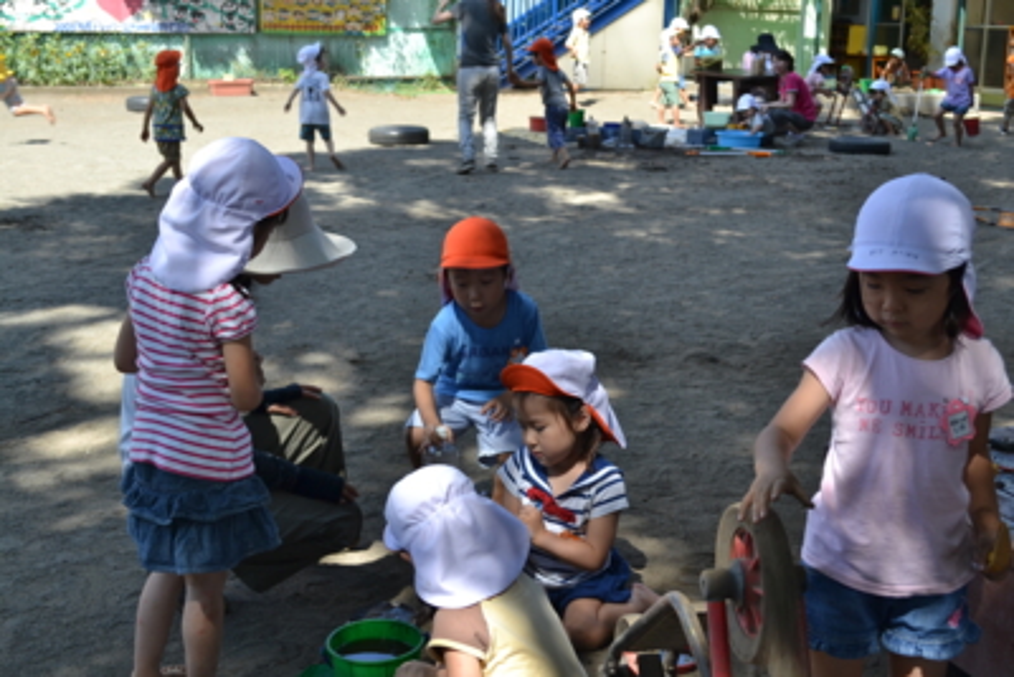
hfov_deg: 41.1
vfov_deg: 28.1
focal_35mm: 48
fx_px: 1352
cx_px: 507
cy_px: 338
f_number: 5.6
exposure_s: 1/125
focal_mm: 32
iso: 100
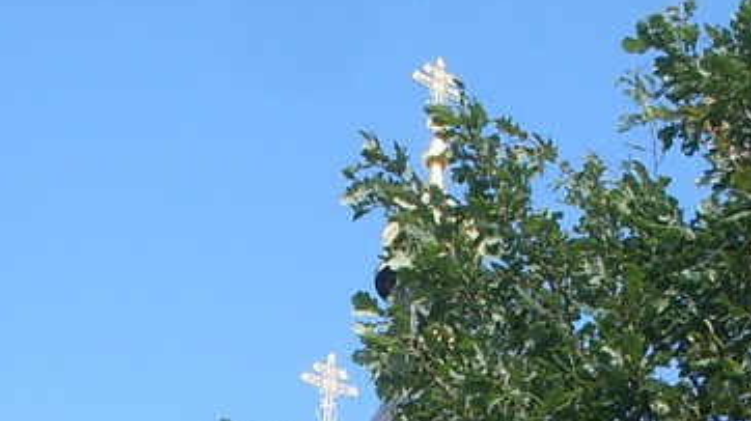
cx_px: 422
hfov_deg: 13.1
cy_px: 1104
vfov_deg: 6.9
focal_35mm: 164
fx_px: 3263
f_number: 8.4
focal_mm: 6.3
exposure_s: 1/90
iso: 80
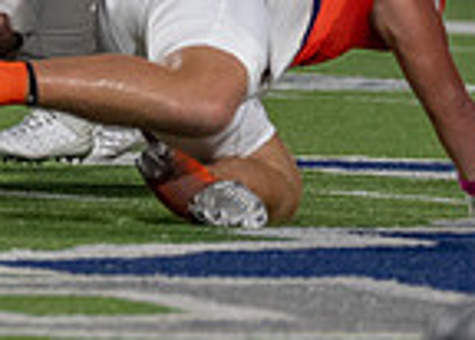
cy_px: -279
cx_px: -257
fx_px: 19989
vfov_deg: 1.0
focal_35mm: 1481
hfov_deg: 1.4
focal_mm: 200
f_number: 2.8
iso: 2000
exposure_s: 1/1250
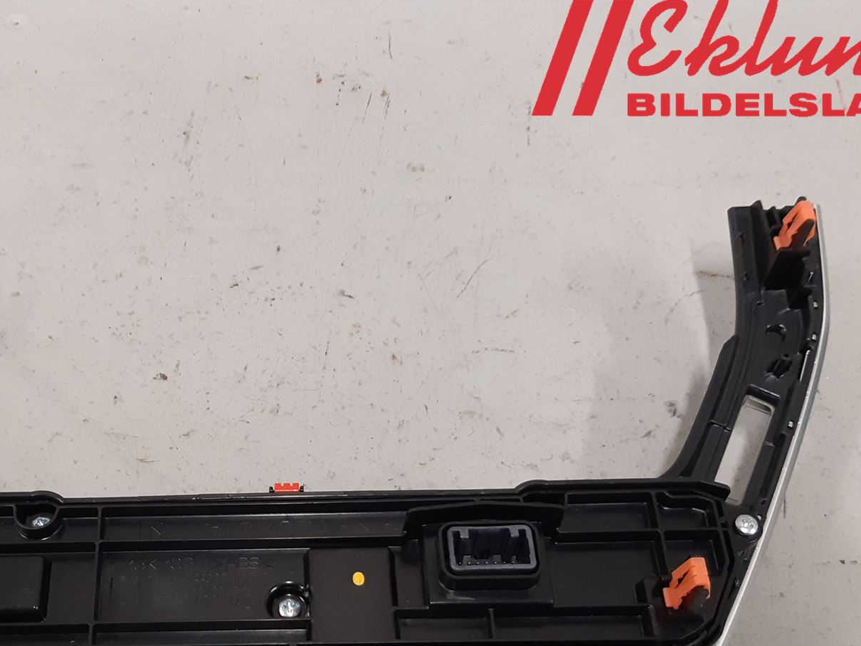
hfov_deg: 41.9
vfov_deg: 31.8
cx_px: 240
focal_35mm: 44
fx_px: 1095
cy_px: 542
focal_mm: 3.93
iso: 200
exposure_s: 1/50
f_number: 1.7
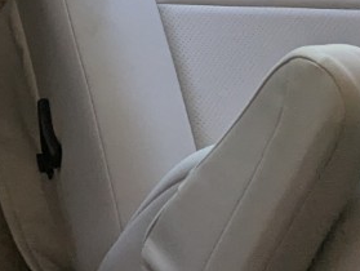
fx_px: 833
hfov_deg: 18.5
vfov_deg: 16.7
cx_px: -303
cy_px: -145
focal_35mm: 80
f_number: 2.2
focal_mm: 2.35
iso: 33
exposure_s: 1/285
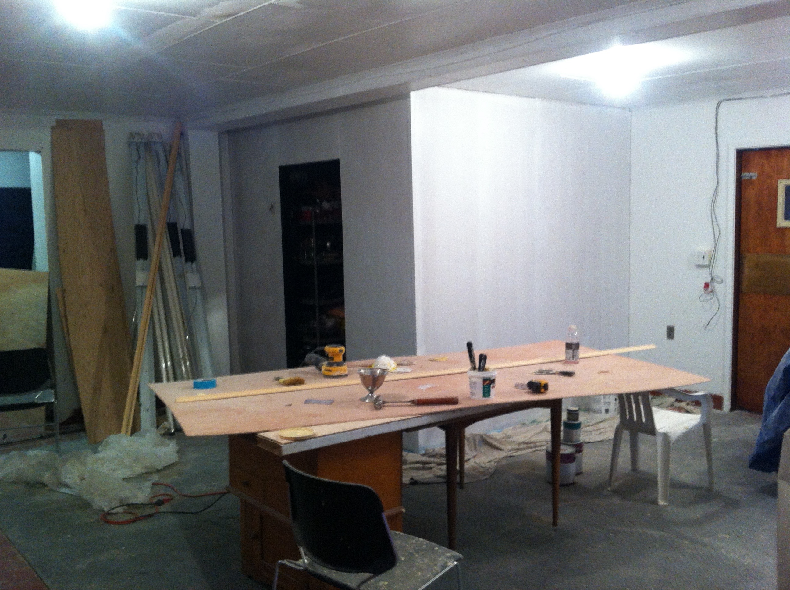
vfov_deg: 40.6
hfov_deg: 52.7
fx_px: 798
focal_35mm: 35
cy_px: 295
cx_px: 395
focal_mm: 3.85
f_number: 2.8
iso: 125
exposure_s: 1/15
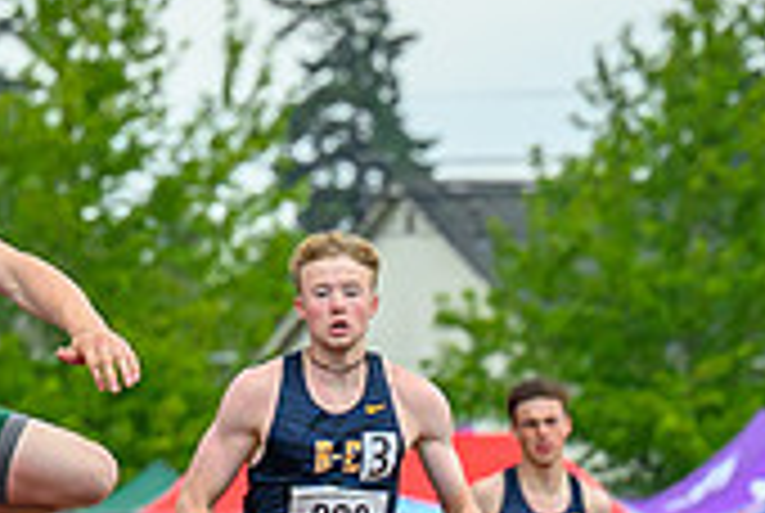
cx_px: -166
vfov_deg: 1.7
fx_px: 17349
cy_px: 570
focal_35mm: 815
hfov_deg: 2.5
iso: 360
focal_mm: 115
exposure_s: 1/1600
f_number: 4.5
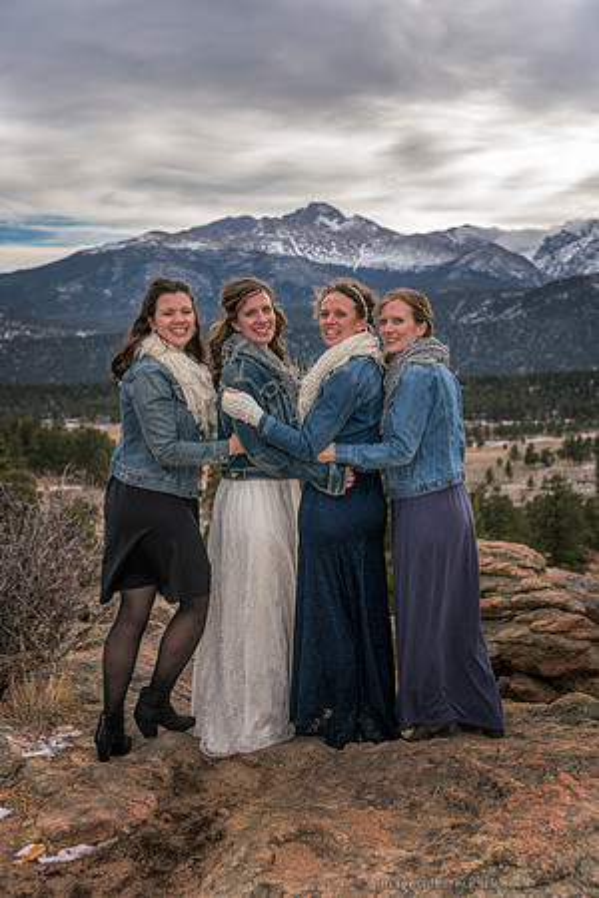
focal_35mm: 40
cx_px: 300
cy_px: 449
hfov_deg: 33.4
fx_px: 998
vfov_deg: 48.5
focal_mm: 40
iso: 200
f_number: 4
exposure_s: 1/500
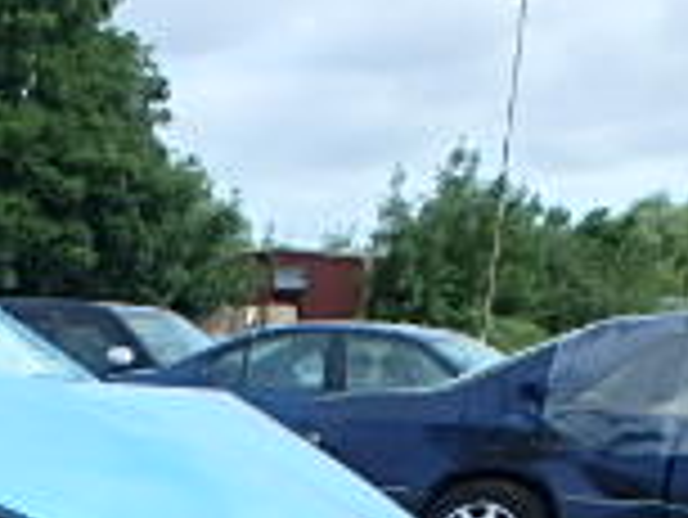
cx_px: -297
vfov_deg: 14.6
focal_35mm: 88
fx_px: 1750
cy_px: 955
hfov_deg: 19.7
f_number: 3.5
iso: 125
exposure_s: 1/800
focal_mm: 3.7
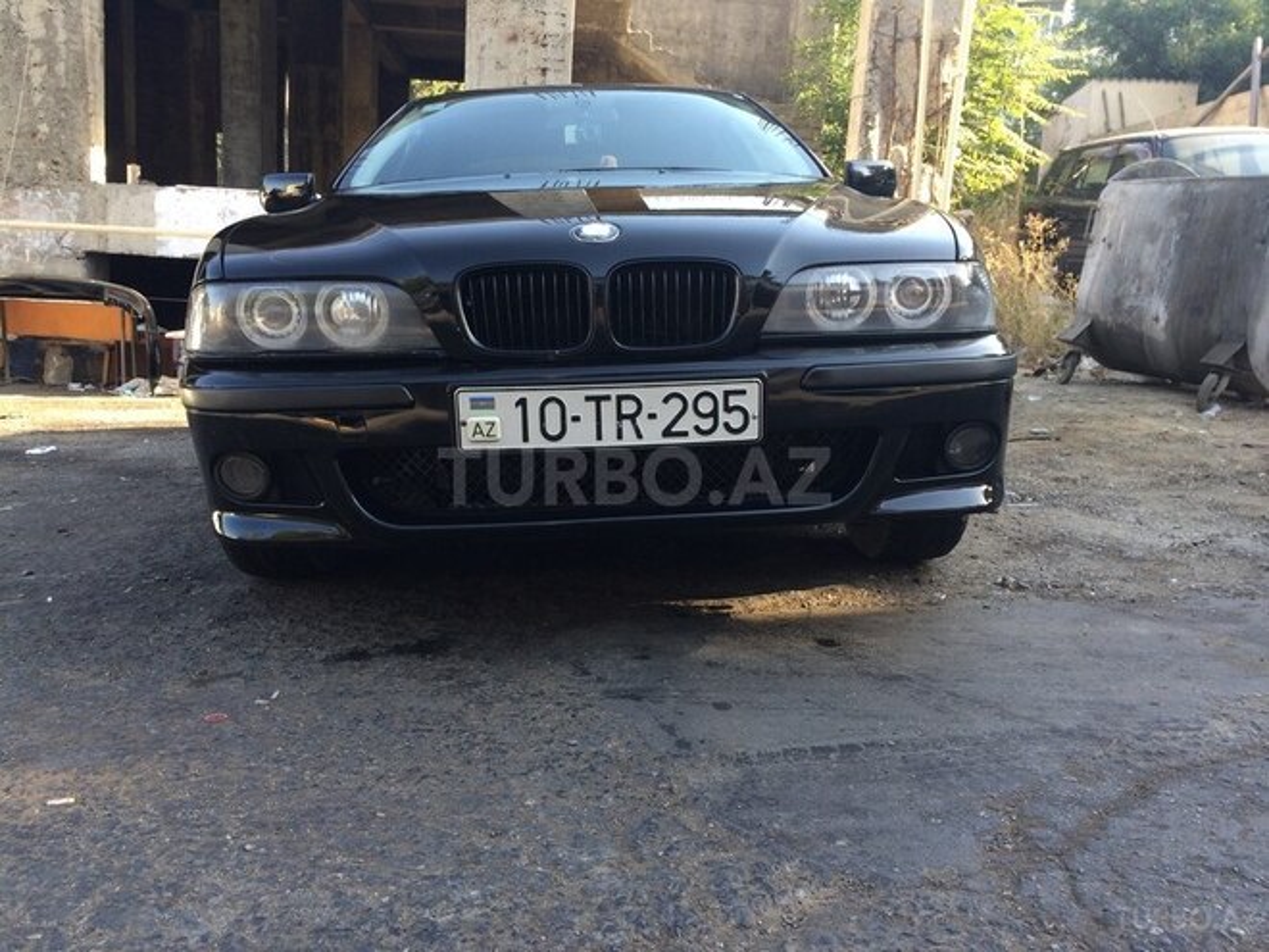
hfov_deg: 61.7
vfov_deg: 48.2
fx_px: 1063
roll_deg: -3.1
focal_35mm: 29
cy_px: 476
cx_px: 634
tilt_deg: -11.5
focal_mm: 4.15
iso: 32
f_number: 2.2
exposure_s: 1/121
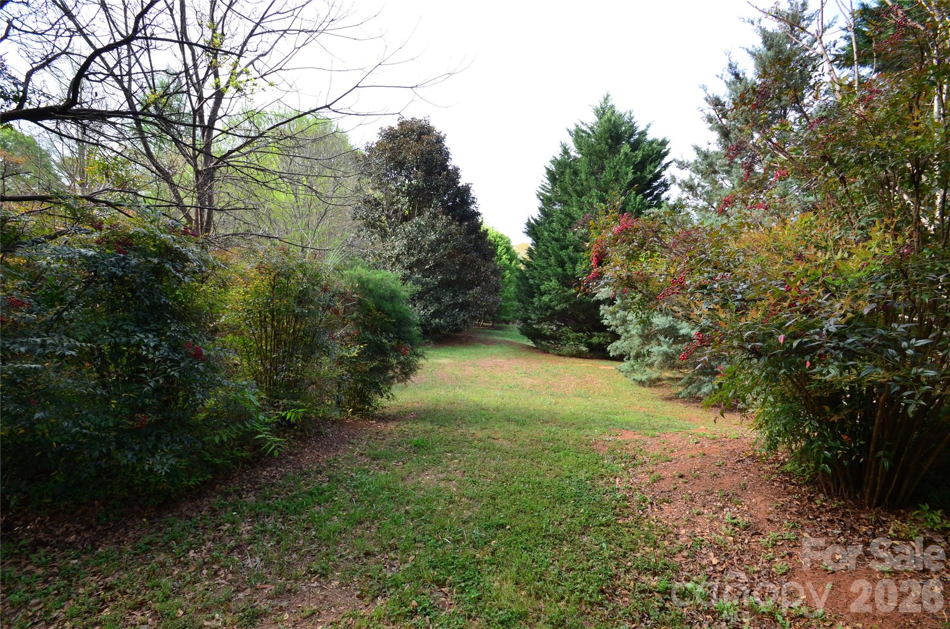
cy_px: 314
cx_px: 475
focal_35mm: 15
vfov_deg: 77.1
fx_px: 395
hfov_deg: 100.5
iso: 400
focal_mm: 10
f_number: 9
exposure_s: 1/125
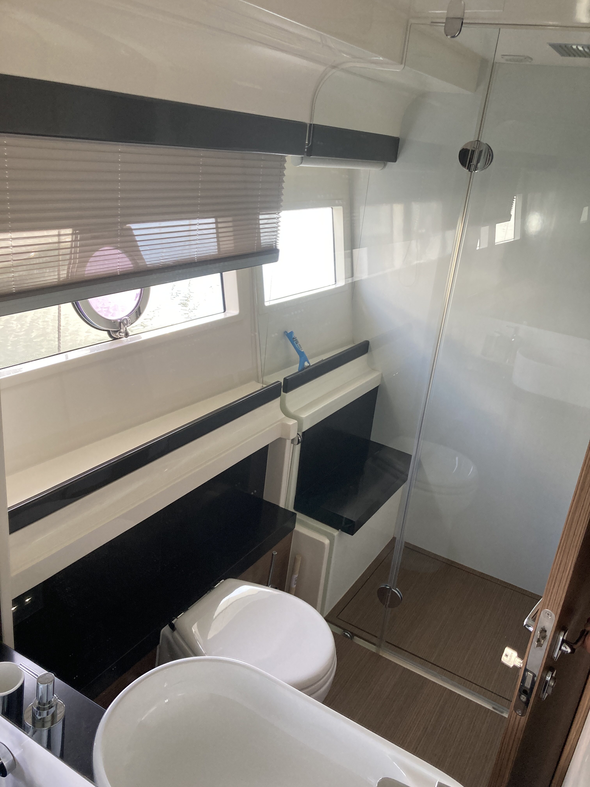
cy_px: 394
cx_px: 295
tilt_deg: -19.9
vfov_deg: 63.4
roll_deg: -7.6
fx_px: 636
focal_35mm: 28
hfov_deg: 49.7
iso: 100
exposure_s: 1/60
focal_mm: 3.99
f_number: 1.8
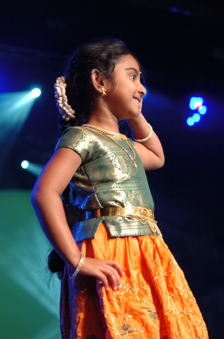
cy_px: 170
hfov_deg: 16.5
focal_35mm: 82
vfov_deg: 24.7
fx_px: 774
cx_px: 112
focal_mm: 55
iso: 800
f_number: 2.8
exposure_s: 1/100
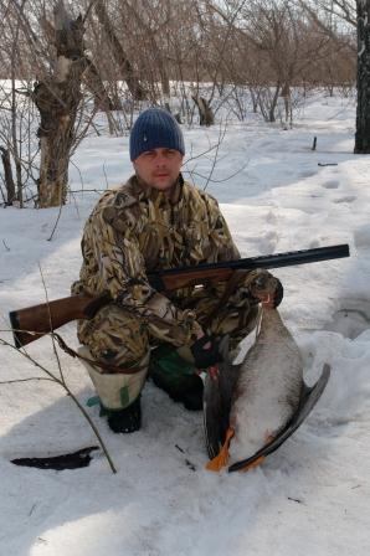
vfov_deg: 35.1
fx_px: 880
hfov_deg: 23.7
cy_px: 278
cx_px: 185
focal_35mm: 57
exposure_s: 1/180
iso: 200
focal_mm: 37.5
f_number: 13
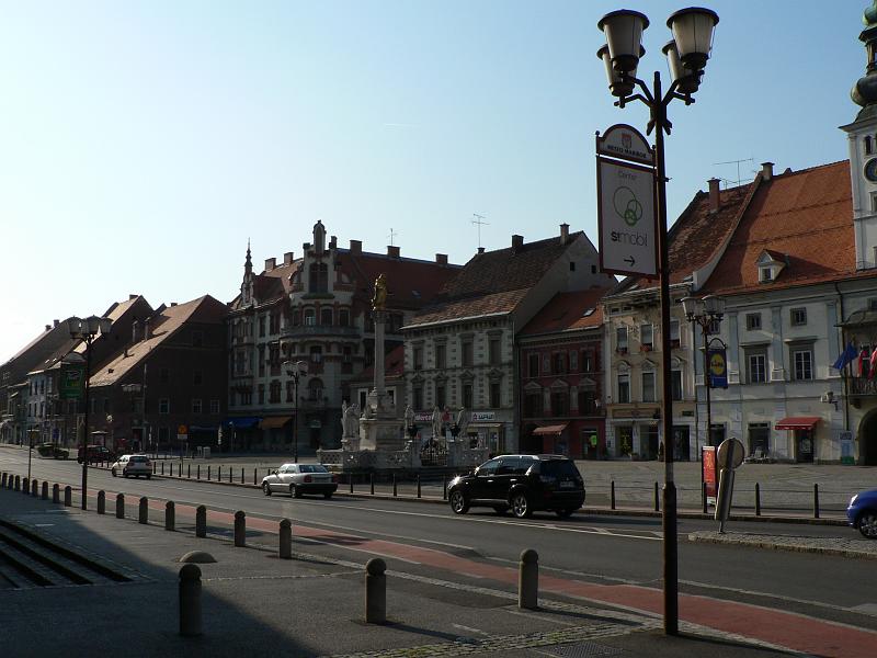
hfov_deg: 51.4
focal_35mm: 36
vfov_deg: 39.7
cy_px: 329
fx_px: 912
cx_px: 438
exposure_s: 1/640
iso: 80
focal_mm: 6
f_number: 5.6
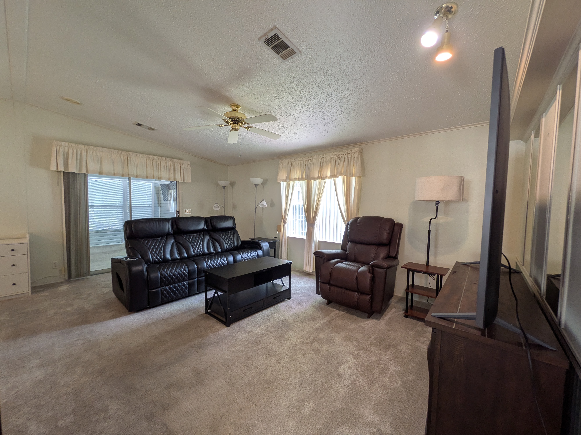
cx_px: 290
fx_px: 235
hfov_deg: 102.1
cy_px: 218
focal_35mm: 14
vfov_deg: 85.7
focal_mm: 1.85
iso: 72
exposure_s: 1/30
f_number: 2.2
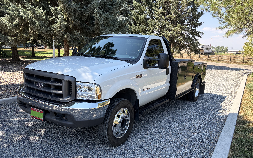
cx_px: 125
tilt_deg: -9.0
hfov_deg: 66.5
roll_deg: -1.2
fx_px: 193
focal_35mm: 28
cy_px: 83
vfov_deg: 44.5
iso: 64
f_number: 1.6
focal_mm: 5.96
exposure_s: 1/1175
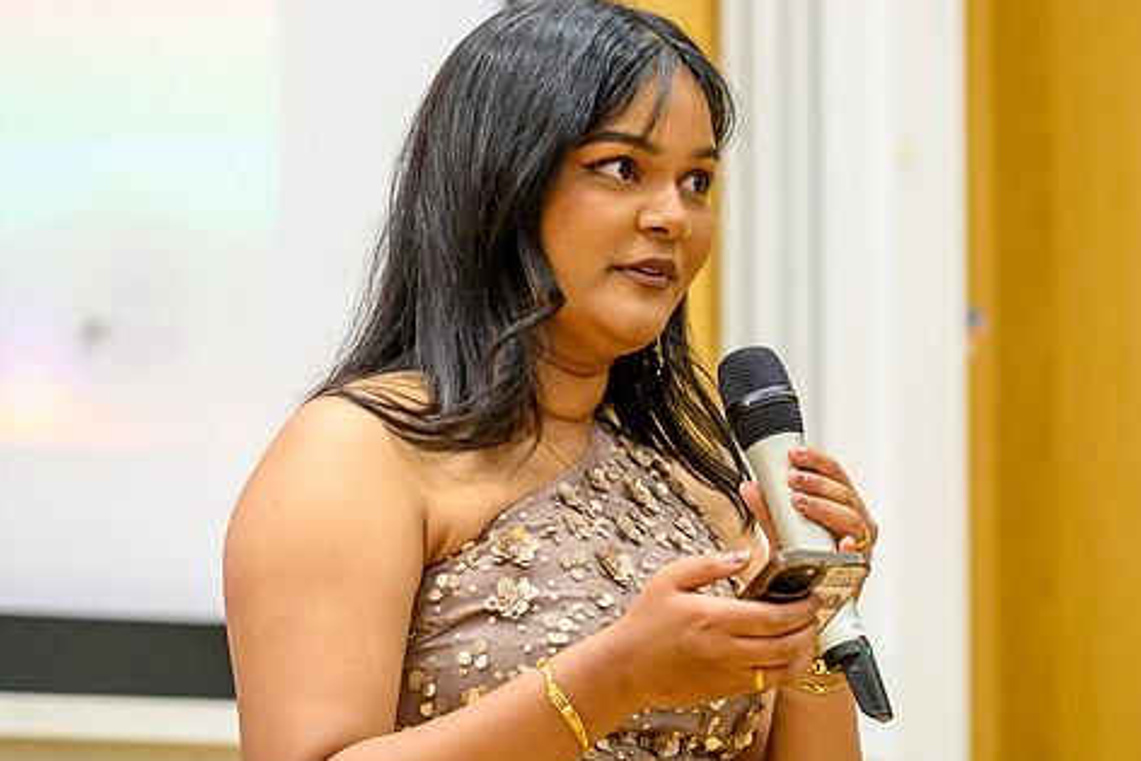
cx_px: 580
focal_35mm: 277
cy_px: 368
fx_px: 8782
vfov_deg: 5.0
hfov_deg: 7.4
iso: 6400
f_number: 2.8
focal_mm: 150
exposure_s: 1/400
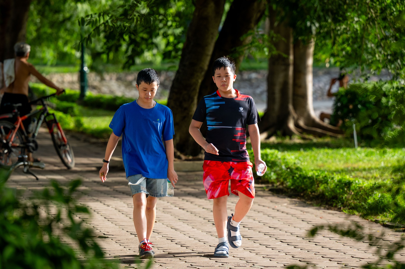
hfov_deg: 9.8
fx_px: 2362
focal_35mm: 210
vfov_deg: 6.5
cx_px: 202
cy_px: 134
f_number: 3.2
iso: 400
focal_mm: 140
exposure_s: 1/400
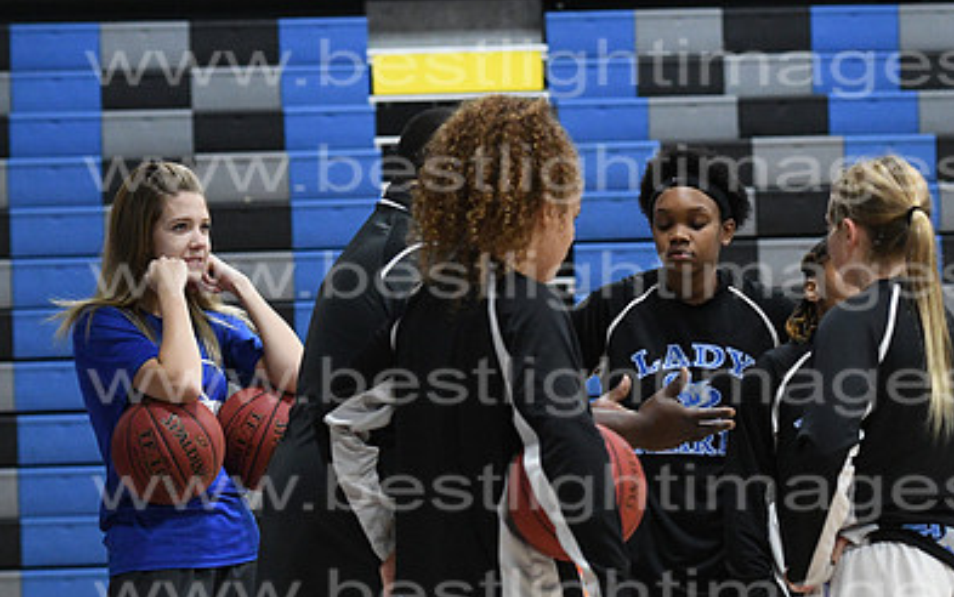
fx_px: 4988
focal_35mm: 192
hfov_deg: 10.9
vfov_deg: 6.9
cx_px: 643
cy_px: 334
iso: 5000
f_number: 3.5
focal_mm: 85
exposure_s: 1/640
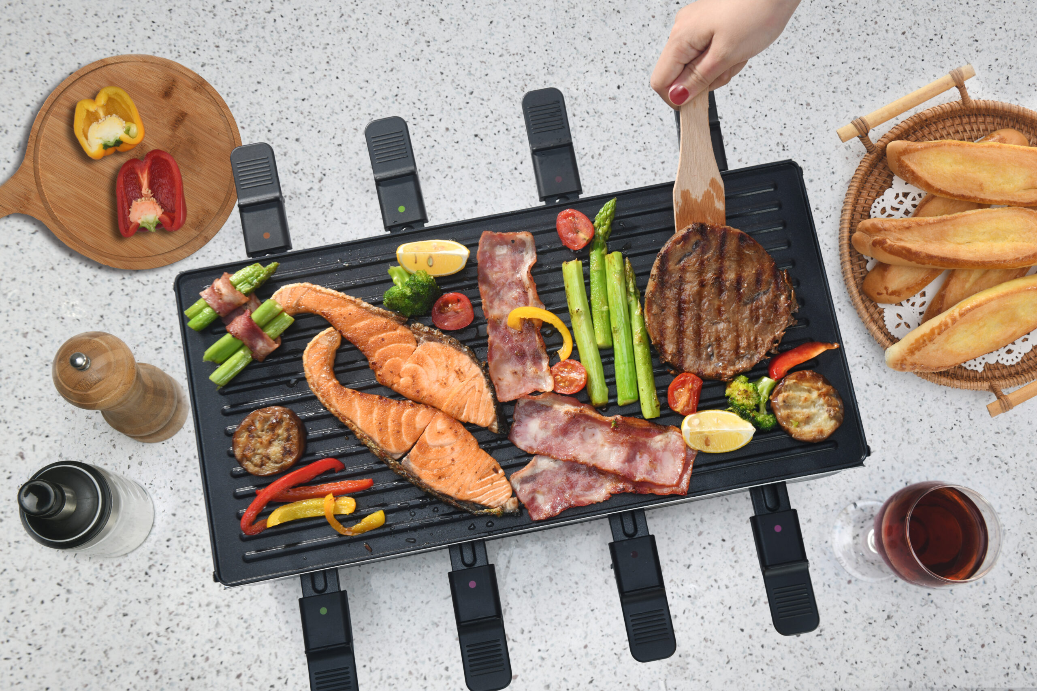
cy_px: 346
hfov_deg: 44.5
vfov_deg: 30.5
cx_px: 518
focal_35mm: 44
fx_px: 1267
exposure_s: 1/125
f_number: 7.1
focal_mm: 44
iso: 80
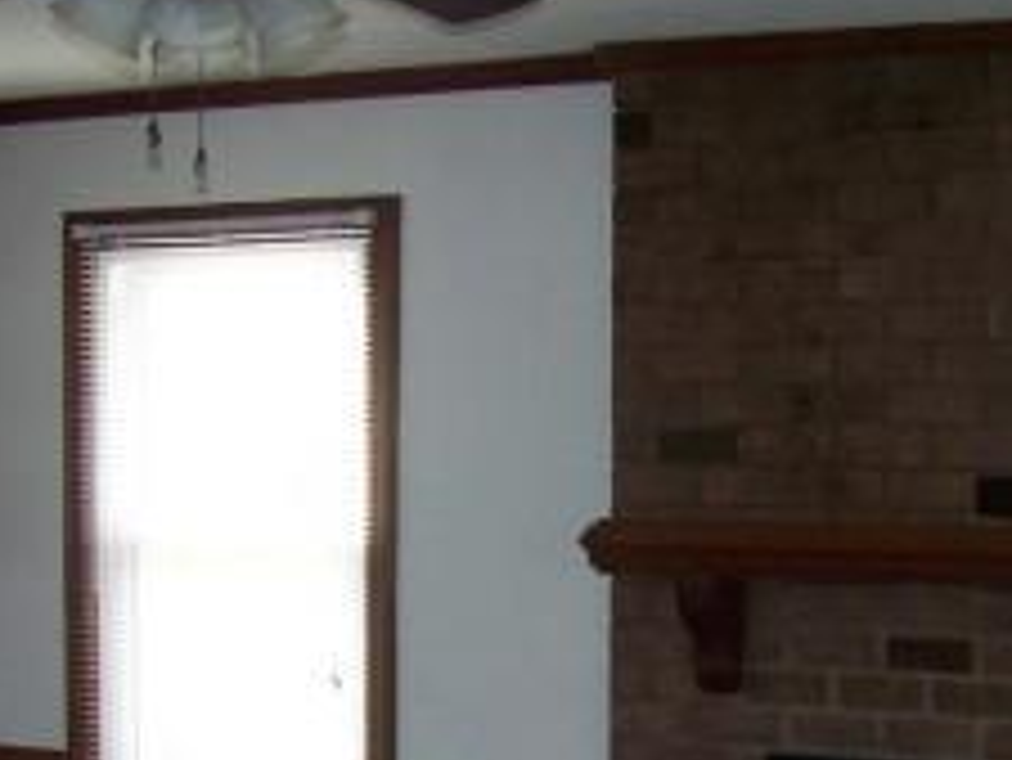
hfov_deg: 21.1
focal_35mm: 93
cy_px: 769
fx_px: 2720
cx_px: 567
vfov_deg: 15.6
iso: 200
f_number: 2.8
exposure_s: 1/30
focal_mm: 5.85
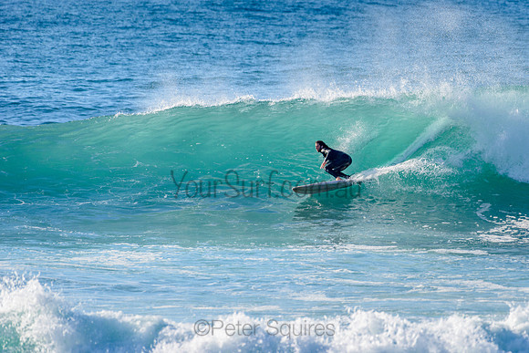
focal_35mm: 613
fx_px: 9013
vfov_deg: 2.2
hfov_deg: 3.4
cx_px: 324
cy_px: 143
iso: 220
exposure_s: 1/2000
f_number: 5.6
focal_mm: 500
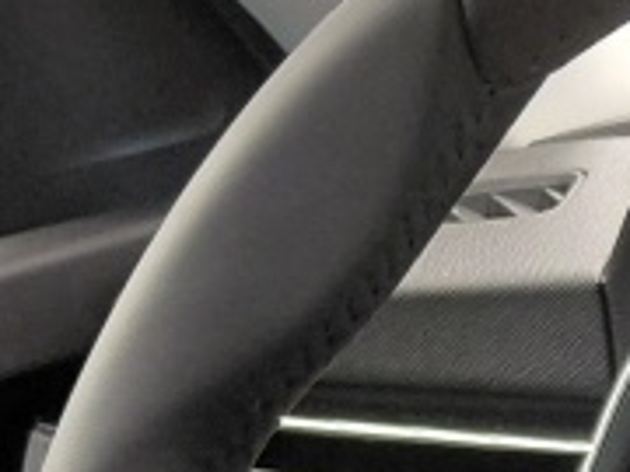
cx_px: 1141
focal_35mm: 142
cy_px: 914
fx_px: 2584
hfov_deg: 12.6
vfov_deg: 9.8
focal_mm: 4.69
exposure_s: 1/33.4
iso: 320
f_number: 1.8
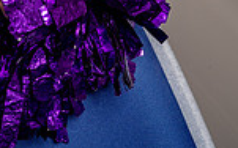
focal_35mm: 131
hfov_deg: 15.8
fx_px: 849
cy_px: -192
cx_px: 27
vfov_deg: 9.1
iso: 250
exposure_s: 1/125
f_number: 8
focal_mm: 43
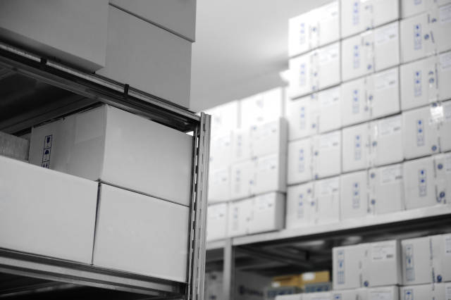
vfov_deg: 19.4
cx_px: 226
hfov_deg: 28.9
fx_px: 876
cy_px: 150
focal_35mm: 70
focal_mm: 70
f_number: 2.8
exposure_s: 1/15
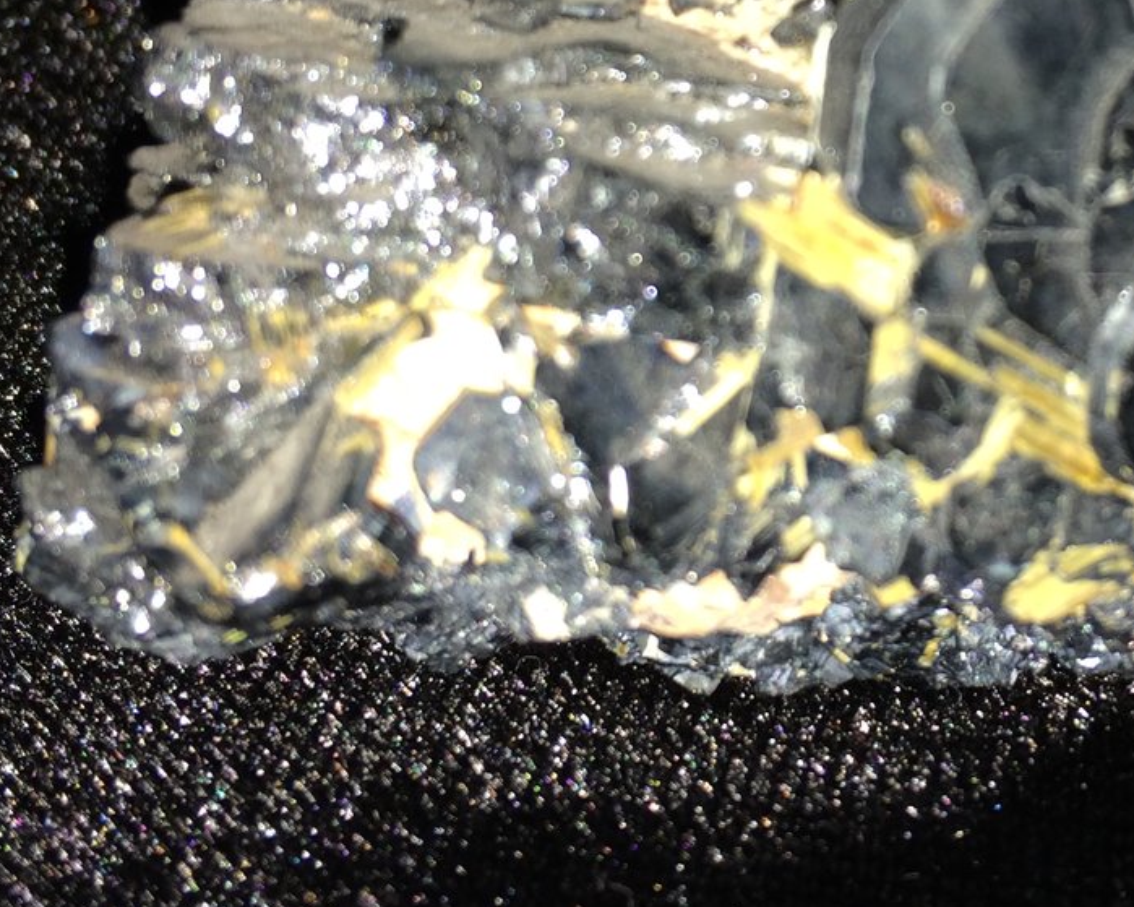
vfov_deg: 22.2
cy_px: 58
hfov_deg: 27.8
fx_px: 2248
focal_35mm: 67
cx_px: 899
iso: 32
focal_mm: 4.12
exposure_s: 1/241
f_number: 2.2
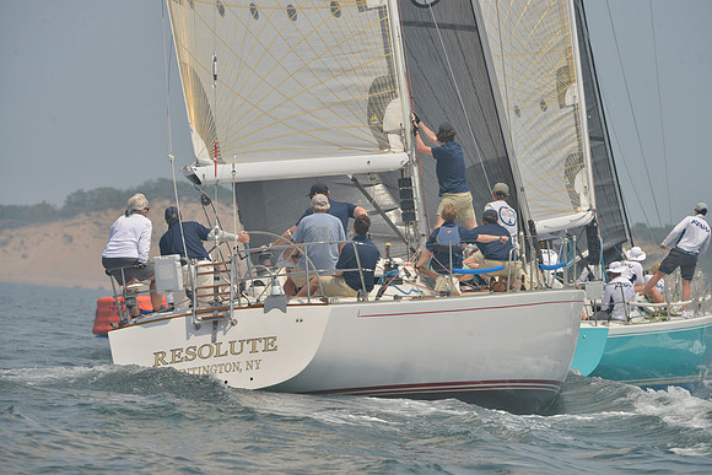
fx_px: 4748
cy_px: 238
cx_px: 356
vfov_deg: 5.7
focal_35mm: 240
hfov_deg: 8.6
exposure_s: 1/1000
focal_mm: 240
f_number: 10
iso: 280
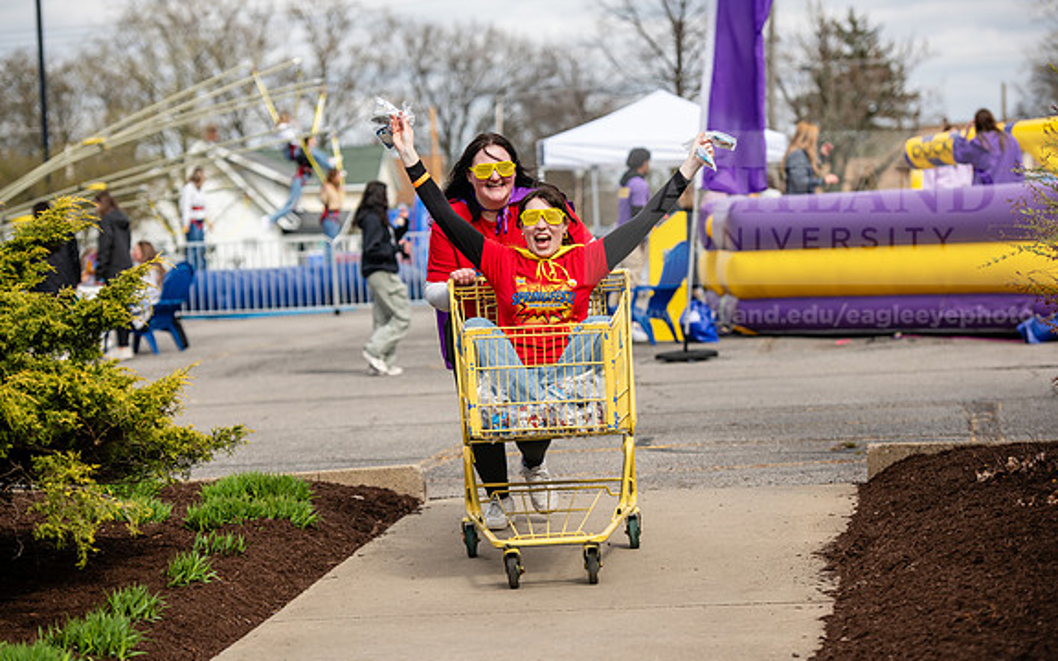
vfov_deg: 11.6
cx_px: 529
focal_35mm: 113
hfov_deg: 18.4
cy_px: 353
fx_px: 3258
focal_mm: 110
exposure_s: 1/800
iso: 100
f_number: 3.5
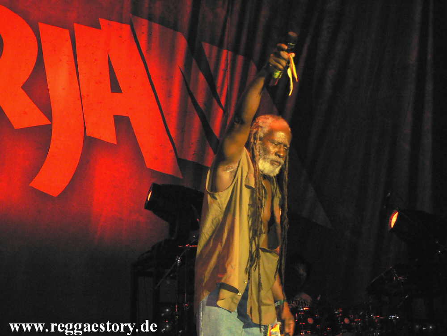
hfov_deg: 19.8
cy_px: 168
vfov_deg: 14.9
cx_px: 224
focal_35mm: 99
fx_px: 1278
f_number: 3.2
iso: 400
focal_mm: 16.9
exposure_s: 1/60
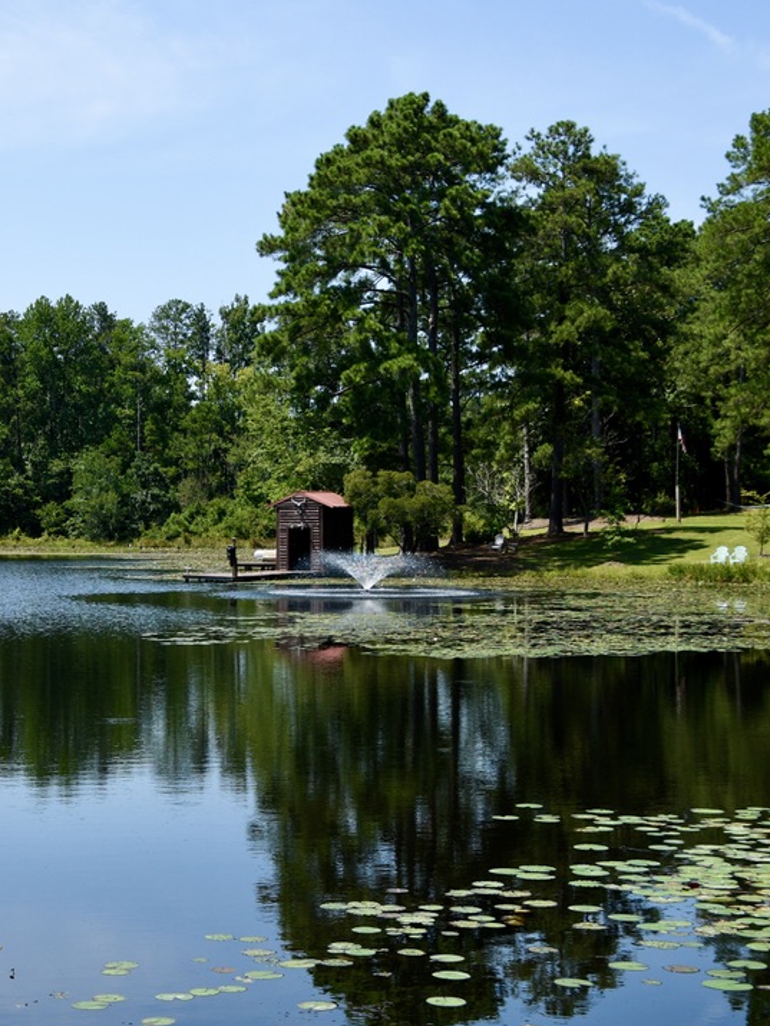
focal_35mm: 70
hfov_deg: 20.8
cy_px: 512
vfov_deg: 27.8
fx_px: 2076
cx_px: 192
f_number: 6.3
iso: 250
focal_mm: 32
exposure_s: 1/800
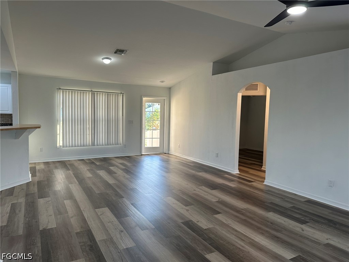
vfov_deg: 56.8
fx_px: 242
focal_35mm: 24
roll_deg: -1.9
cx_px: 174
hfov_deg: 71.6
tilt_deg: -5.6
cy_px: 131
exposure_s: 1/120
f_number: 1.78
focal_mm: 6.86
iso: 125
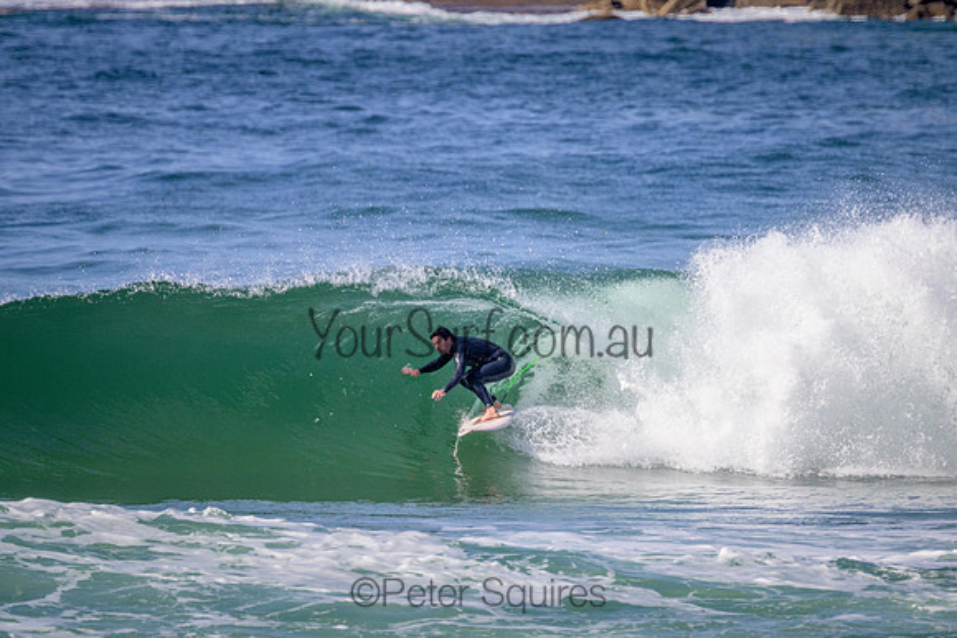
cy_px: 319
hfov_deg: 2.6
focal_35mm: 800
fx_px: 21271
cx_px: 478
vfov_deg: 1.7
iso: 1250
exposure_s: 1/2000
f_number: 11
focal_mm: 800
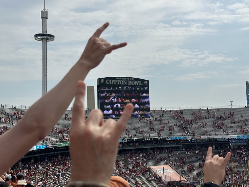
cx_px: 124
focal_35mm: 48
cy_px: 94
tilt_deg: +6.3
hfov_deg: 39.7
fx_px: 345
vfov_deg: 30.3
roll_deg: +2.3
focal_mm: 6.86
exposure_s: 1/13699
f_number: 1.78
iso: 64
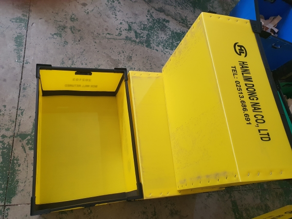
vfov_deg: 53.1
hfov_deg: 67.3
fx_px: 219
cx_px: 146
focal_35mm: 26
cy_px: 110
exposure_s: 1/100
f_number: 2.4
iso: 320
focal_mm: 4.3
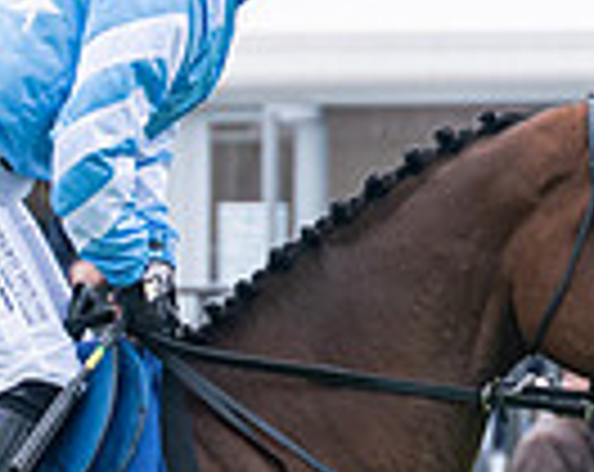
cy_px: 501
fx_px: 13647
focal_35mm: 778
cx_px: 113
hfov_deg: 2.5
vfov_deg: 2.0
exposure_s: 1/800
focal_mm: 98
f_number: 4
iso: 400
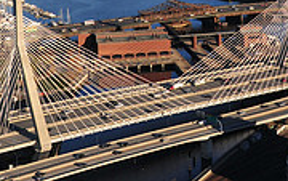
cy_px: -73
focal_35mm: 108
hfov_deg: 19.2
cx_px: 192
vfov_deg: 11.7
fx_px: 849
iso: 200
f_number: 4.5
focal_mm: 22
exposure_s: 1/500
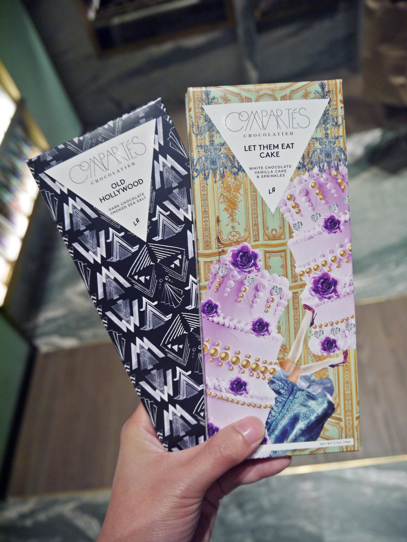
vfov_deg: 63.4
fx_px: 439
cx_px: 204
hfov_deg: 49.7
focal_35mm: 28
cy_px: 271
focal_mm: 14
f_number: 3.5
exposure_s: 1/60
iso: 250
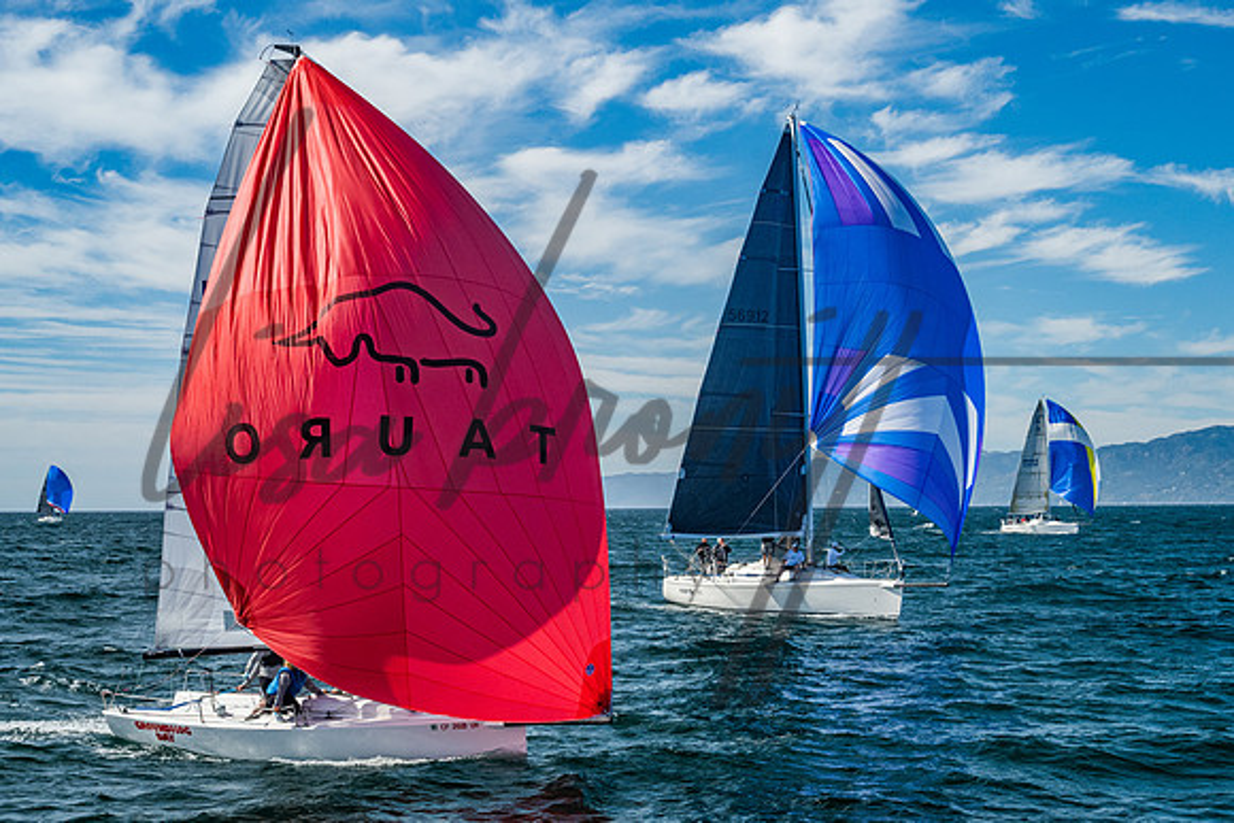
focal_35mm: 62
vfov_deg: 21.9
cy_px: 463
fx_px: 2130
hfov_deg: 32.3
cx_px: 648
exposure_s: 1/500
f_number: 10
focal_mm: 48
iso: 400
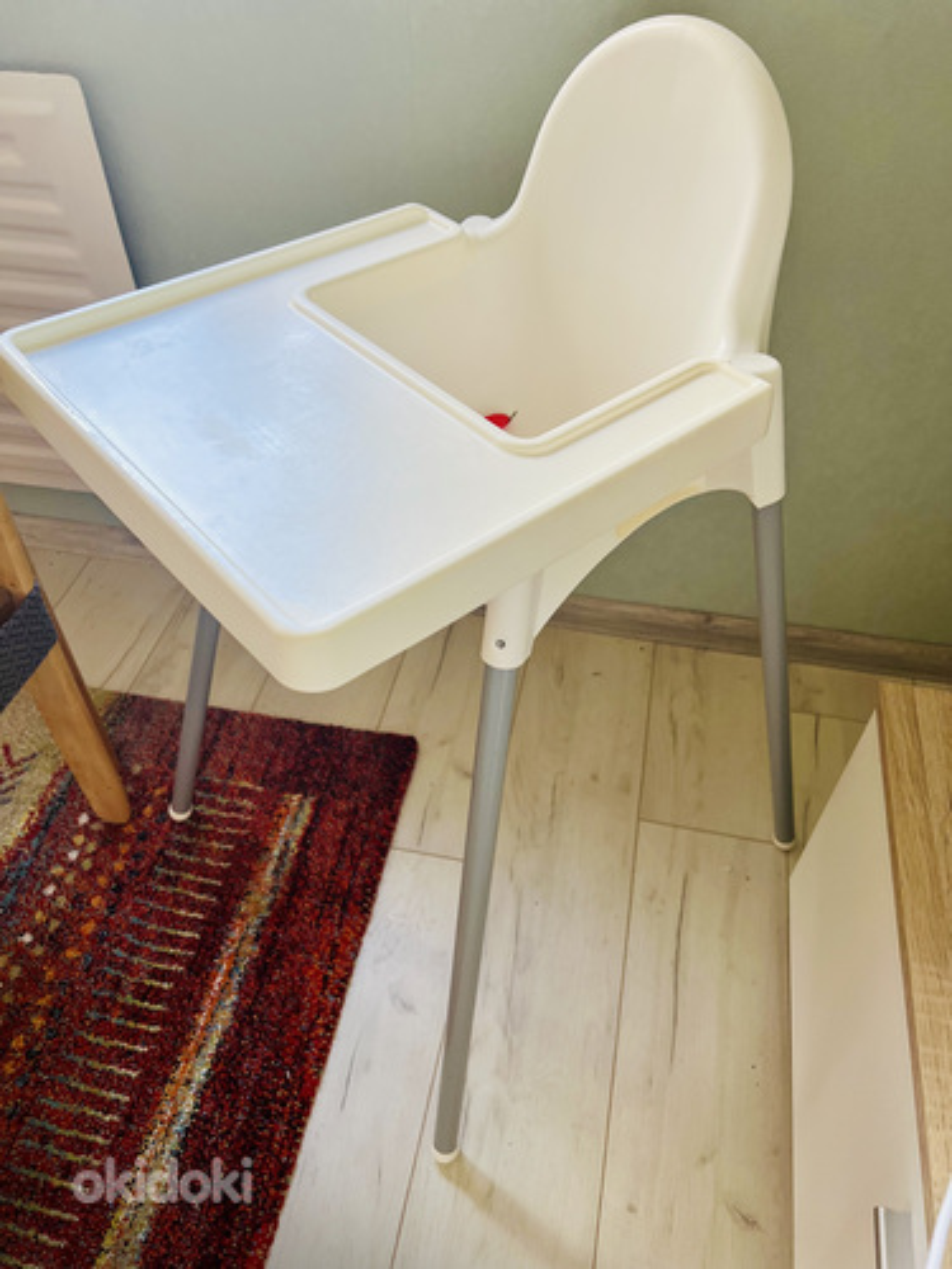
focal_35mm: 26
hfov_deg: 53.1
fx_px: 953
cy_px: 634
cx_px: 476
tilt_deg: -46.9
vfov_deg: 67.3
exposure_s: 1/121
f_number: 1.5
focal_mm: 5.7
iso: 100
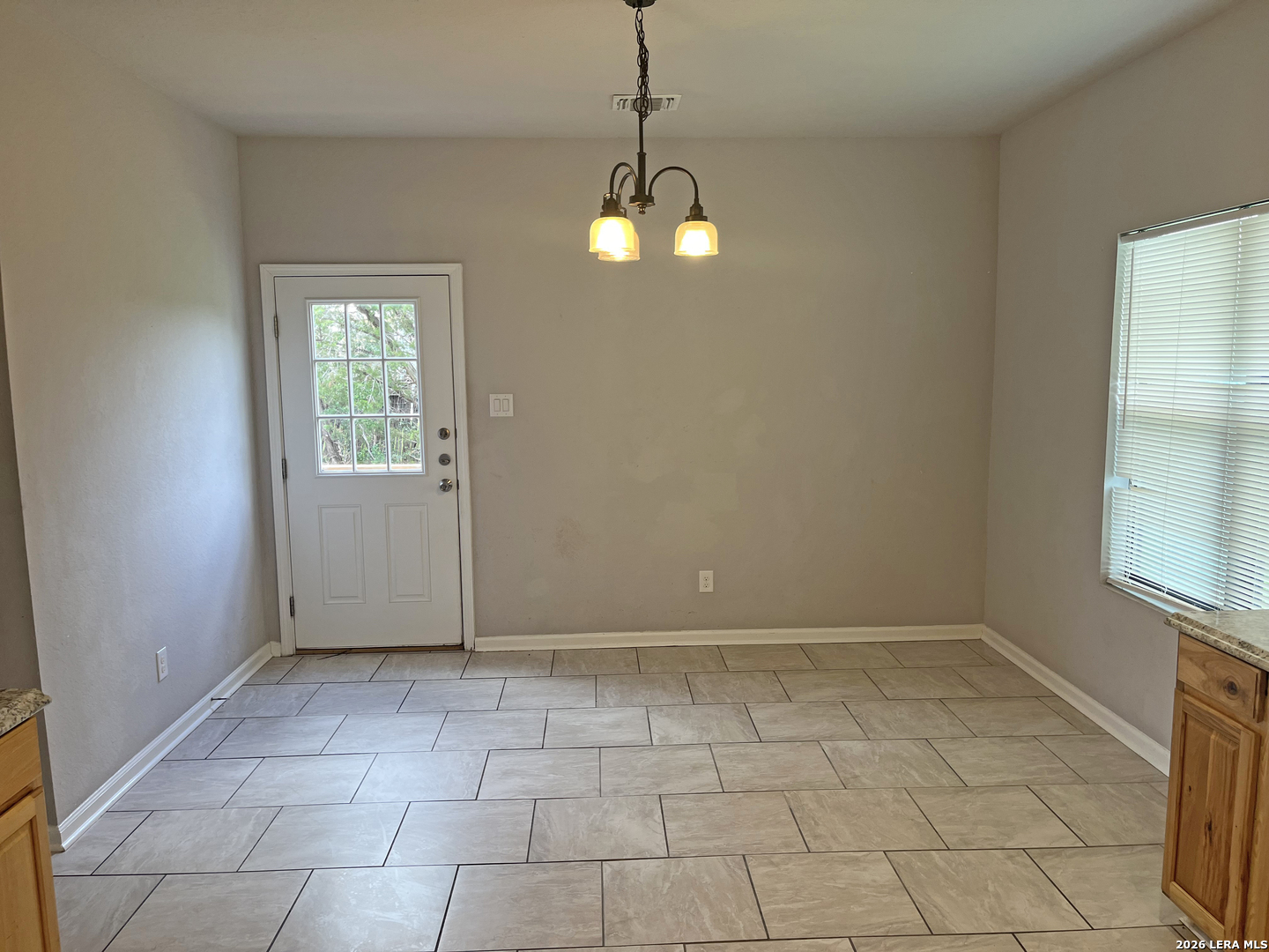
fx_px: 953
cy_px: 476
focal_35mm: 26
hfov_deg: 67.3
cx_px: 634
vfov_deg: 53.1
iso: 80
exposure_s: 1/120
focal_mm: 5.1
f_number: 1.6
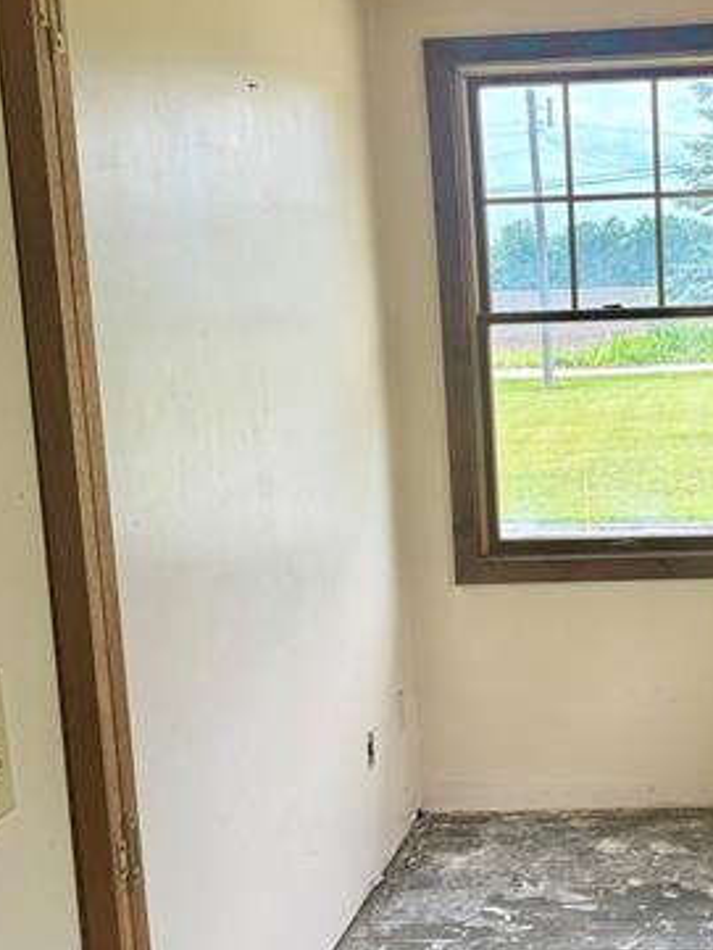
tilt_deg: -8.0
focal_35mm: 51
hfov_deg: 27.4
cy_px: 471
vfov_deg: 37.5
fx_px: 1400
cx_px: 655
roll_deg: +2.0
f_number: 1.78
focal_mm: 6.76
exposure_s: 1/236
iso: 64
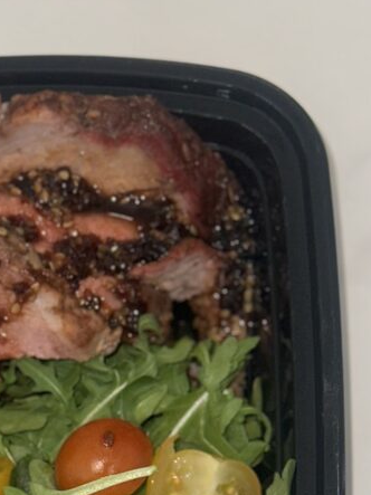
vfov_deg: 14.9
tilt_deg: -73.6
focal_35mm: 130
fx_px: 1859
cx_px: 9
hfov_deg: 11.3
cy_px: 480
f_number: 1.78
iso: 40
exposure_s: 1/112
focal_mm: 6.86
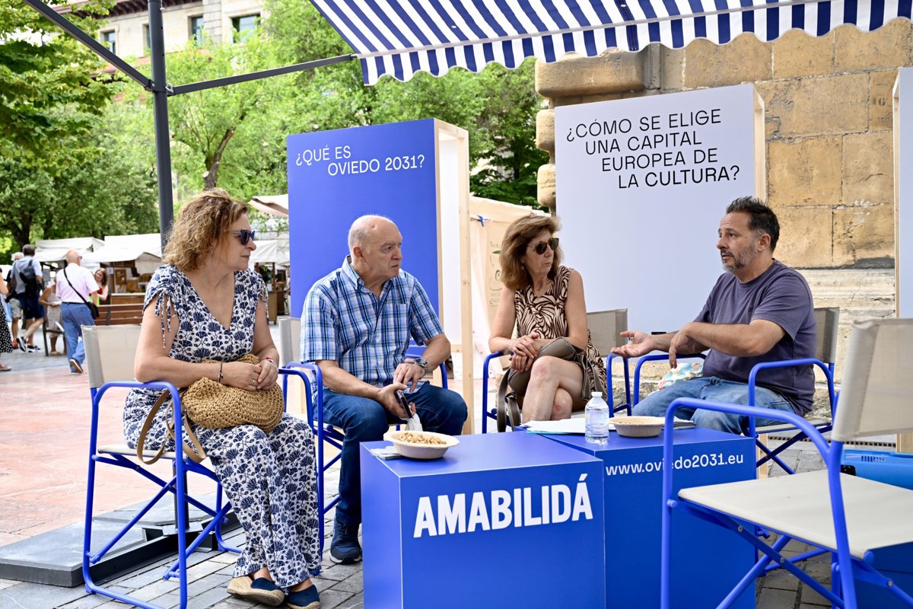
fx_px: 850
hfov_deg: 56.5
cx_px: 456
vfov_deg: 39.4
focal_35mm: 34
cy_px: 304
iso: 800
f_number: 5
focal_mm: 33.5
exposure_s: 1/500
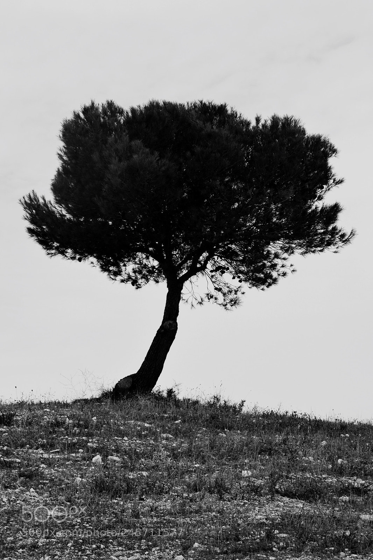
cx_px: 186
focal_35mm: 138
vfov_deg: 14.9
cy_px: 280
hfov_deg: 9.9
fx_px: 2146
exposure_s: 1/400
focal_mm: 92
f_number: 11
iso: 400
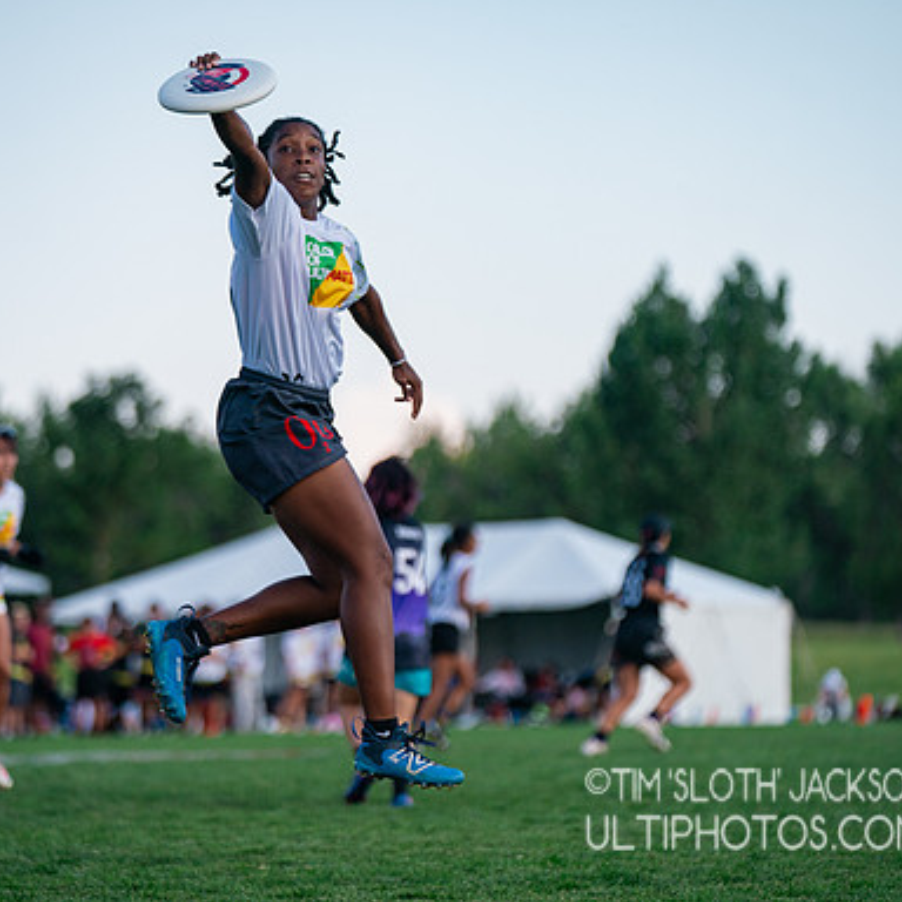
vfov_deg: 9.9
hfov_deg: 9.9
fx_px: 5218
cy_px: 452
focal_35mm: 177
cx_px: 437
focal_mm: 138
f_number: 2.8
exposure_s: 1/2500
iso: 500
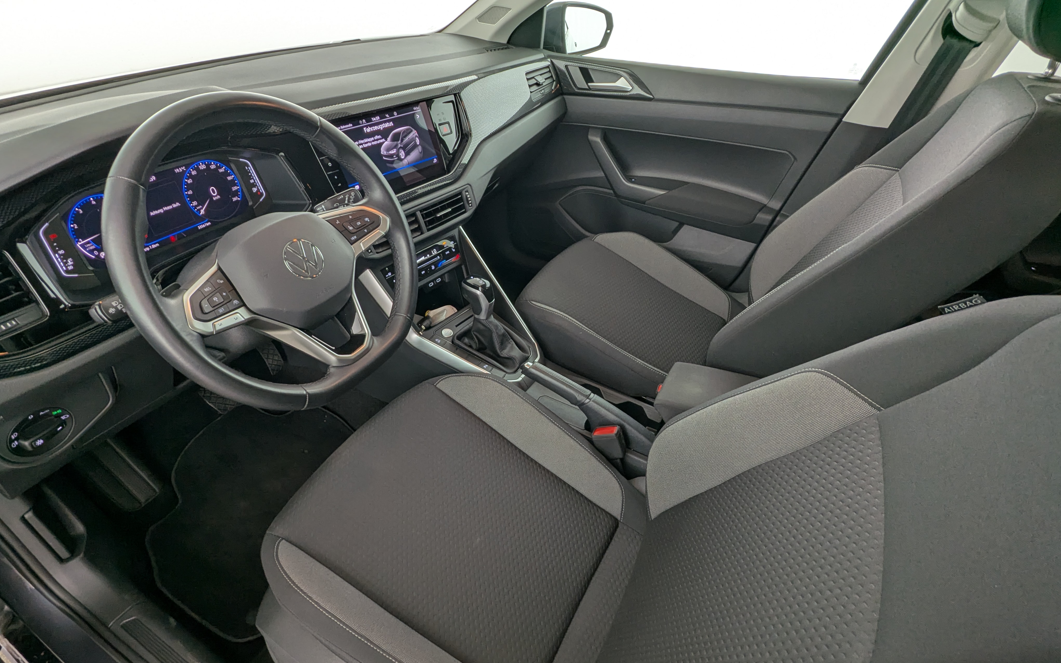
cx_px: 530
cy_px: 374
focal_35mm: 17
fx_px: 492
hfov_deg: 94.4
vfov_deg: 67.7
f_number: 2.2
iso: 54
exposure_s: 1/33.3
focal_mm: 2.35
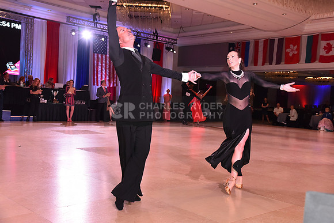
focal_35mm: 40
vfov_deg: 33.4
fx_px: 371
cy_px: 112
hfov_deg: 48.4
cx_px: 167
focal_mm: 40
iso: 2500
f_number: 6.3
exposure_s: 1/320
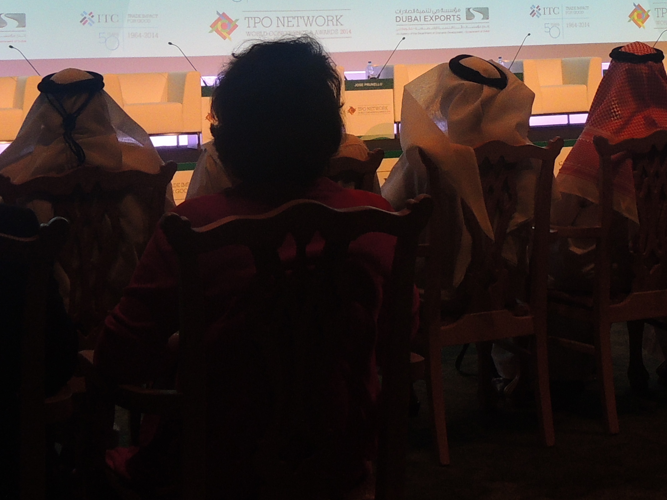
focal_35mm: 74
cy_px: 1
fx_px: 1426
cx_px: 418
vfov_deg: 19.3
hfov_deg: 26.2
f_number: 3.1
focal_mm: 5.3
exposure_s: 1/30
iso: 280
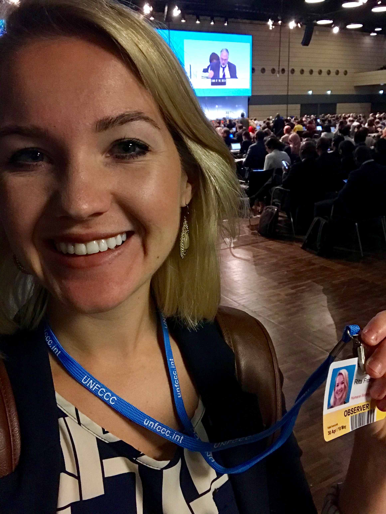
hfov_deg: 44.2
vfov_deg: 56.8
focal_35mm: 32
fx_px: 475
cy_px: 257
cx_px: 193
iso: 200
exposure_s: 1/25
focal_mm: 2.87
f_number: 2.2
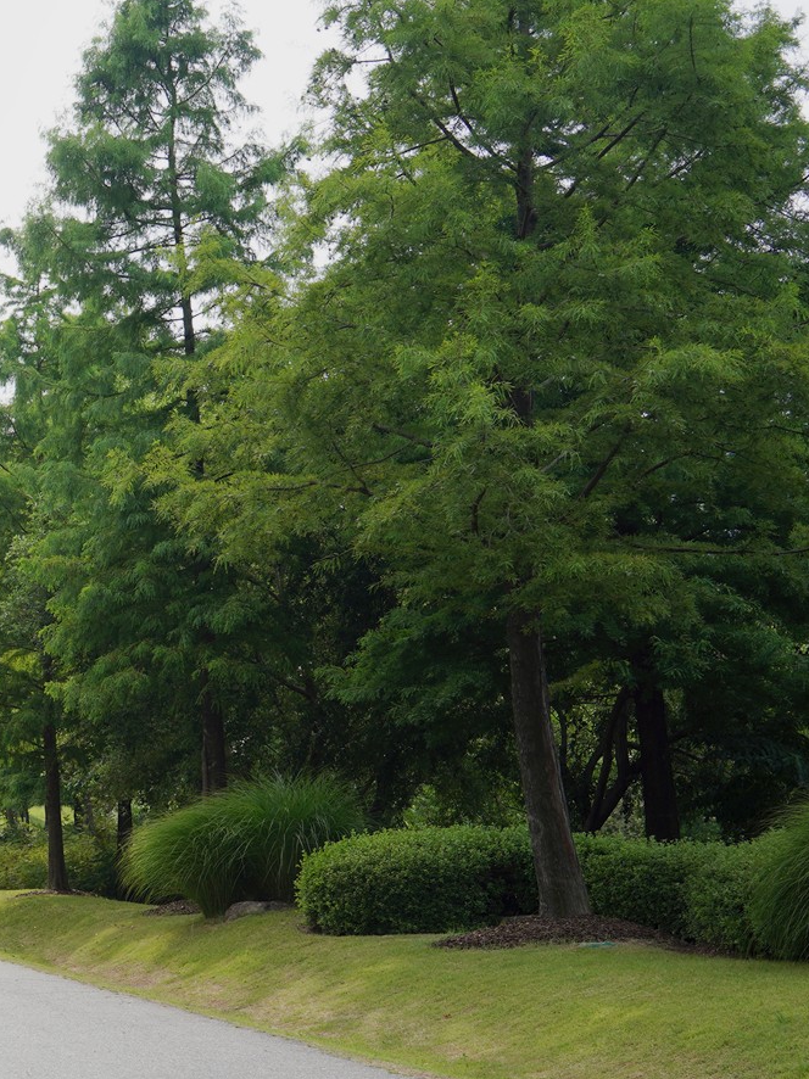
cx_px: -347
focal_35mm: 76
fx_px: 2369
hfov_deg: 17.7
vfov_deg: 25.6
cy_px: 705
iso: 100
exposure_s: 1/100
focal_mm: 35
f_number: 8
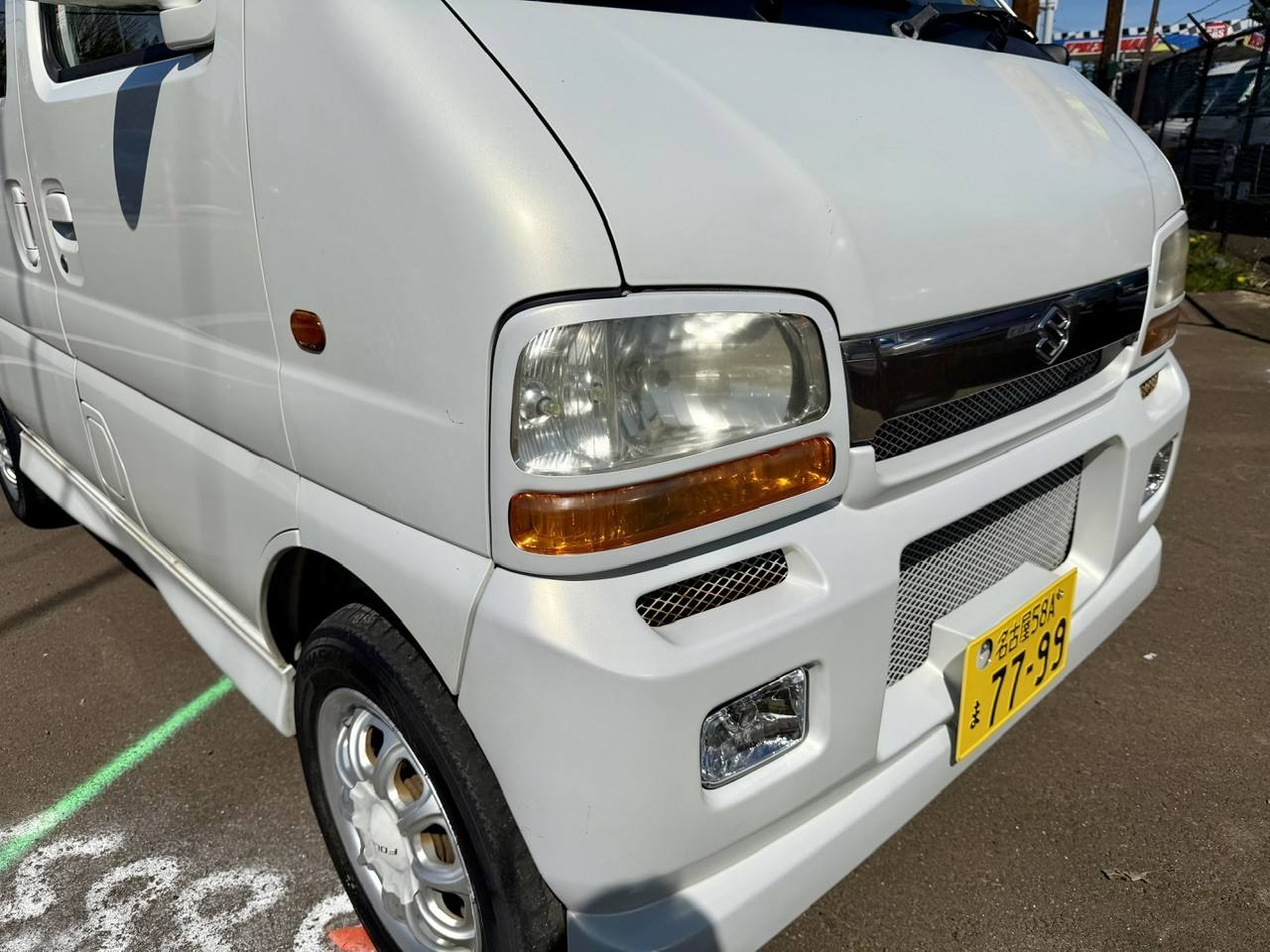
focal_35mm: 24
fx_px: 881
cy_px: 476
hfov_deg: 71.6
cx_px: 635
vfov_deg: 56.8
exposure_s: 1/17544
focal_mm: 6.76
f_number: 1.78
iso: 80
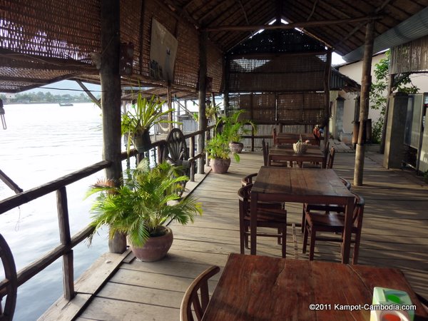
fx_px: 309
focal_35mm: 25
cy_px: 160
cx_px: 214
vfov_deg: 54.9
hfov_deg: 69.4
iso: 125
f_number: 3.3
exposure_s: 1/50
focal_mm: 4.5
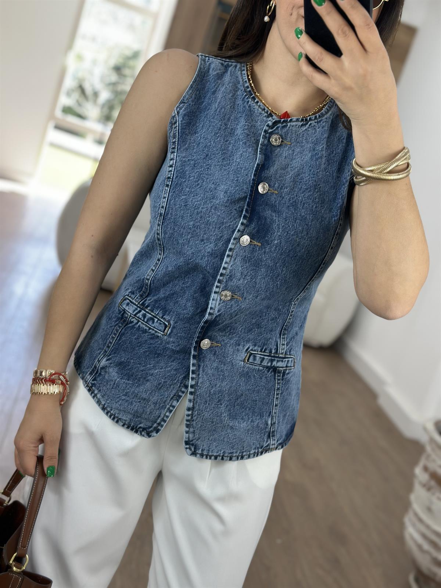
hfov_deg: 30.3
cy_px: 294
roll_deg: -18.1
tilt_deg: -34.2
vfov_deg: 39.7
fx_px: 815
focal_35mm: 48
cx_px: 220
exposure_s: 1/100
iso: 64
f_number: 1.78
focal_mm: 6.86
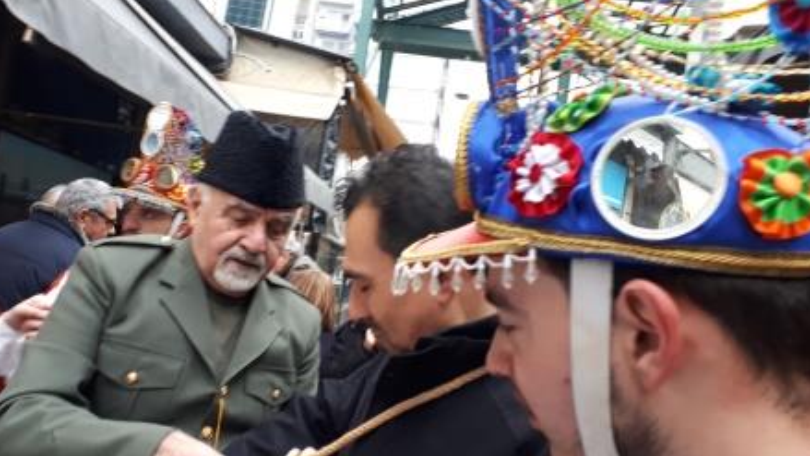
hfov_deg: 64.3
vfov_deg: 38.8
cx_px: 408
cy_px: 266
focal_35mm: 30
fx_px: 644
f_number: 1.9
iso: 125
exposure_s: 1/33
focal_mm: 3.6
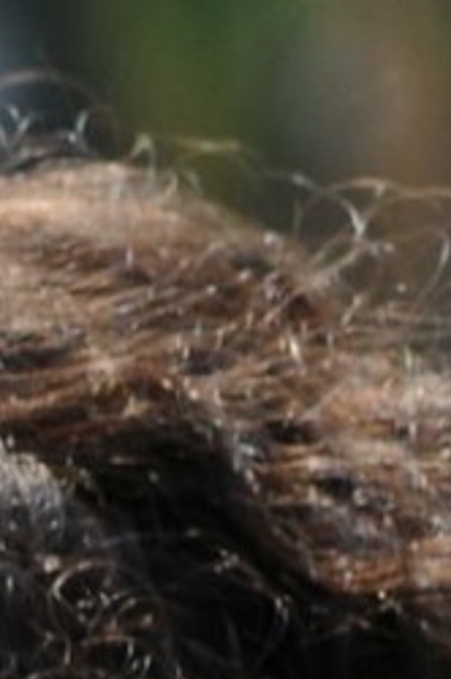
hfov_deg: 1.2
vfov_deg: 1.7
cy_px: 1981
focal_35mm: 1175
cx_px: -217
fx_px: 22140
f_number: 7.1
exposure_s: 1/250
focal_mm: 130
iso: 320
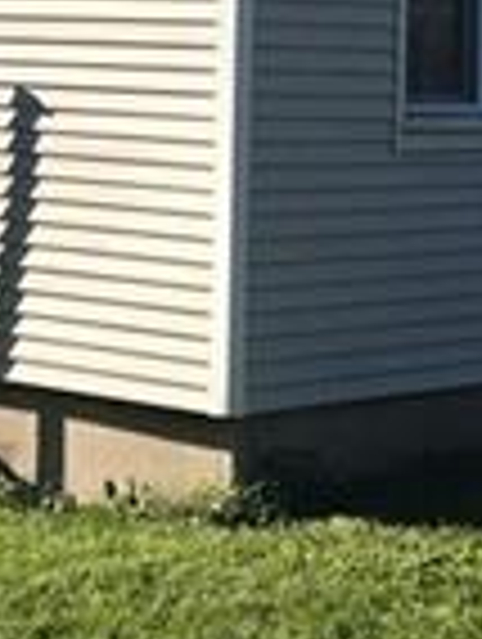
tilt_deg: +4.7
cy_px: -166
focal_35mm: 151
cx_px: 243
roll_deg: -1.1
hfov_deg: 9.9
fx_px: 2795
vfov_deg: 12.7
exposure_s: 1/2083
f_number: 1.8
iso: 20
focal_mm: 3.99
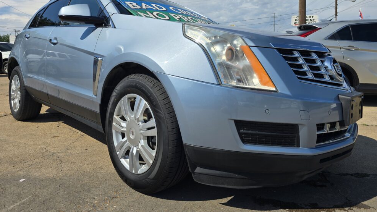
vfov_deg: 43.7
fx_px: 260
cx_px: 194
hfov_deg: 71.9
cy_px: 69
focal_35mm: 26
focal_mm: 6.3
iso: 12
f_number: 1.7
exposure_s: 1/1350
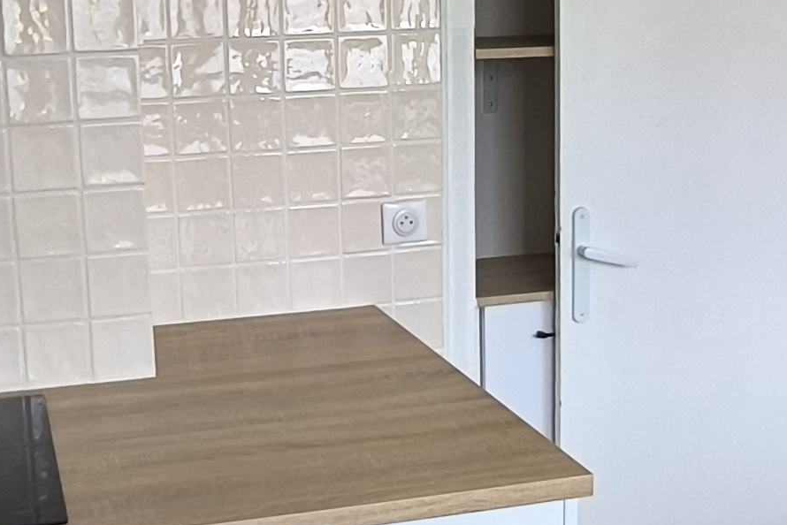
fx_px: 1334
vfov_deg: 22.3
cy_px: 247
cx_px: 335
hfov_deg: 32.8
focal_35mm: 61
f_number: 2.2
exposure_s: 1/50
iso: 160
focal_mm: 1.65
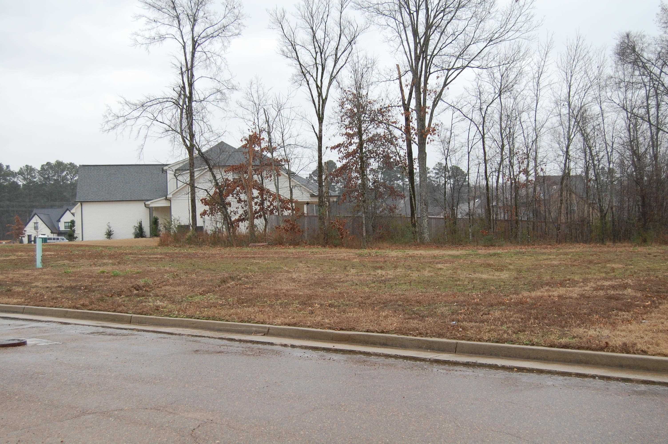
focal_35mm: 42
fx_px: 779
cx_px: 334
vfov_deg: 31.8
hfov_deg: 46.4
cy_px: 222
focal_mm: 28
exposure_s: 1/125
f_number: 5.6
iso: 400
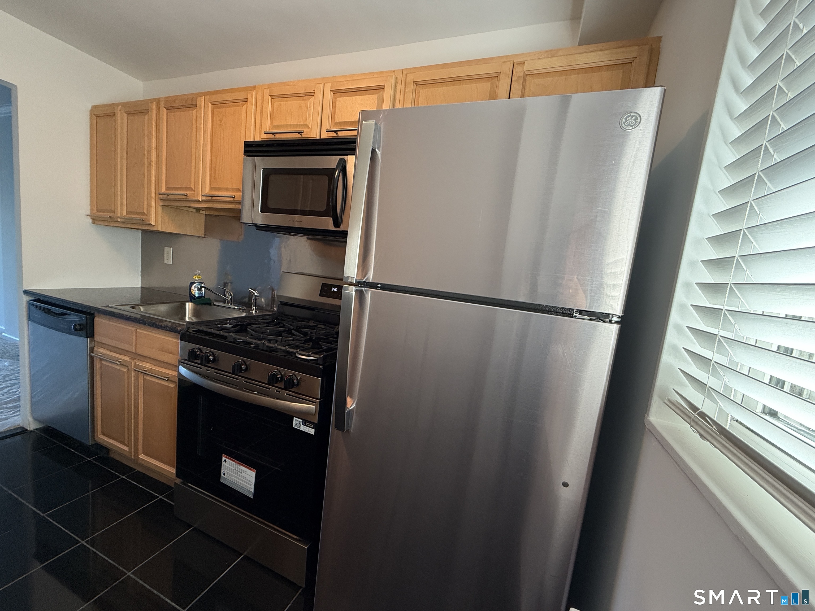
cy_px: 306
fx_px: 330
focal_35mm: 14
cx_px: 408
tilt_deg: -6.5
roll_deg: -6.0
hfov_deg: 102.1
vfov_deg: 85.7
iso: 200
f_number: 2.2
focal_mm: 2.22
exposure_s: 1/60
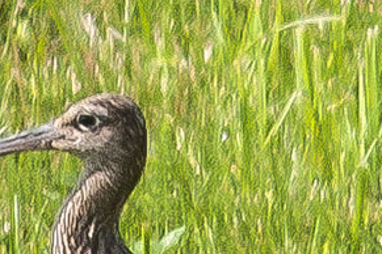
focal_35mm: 1137
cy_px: 338
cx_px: 58
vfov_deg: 1.2
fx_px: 12064
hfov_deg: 1.8
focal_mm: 210
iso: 200
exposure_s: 1/1000
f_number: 5.6
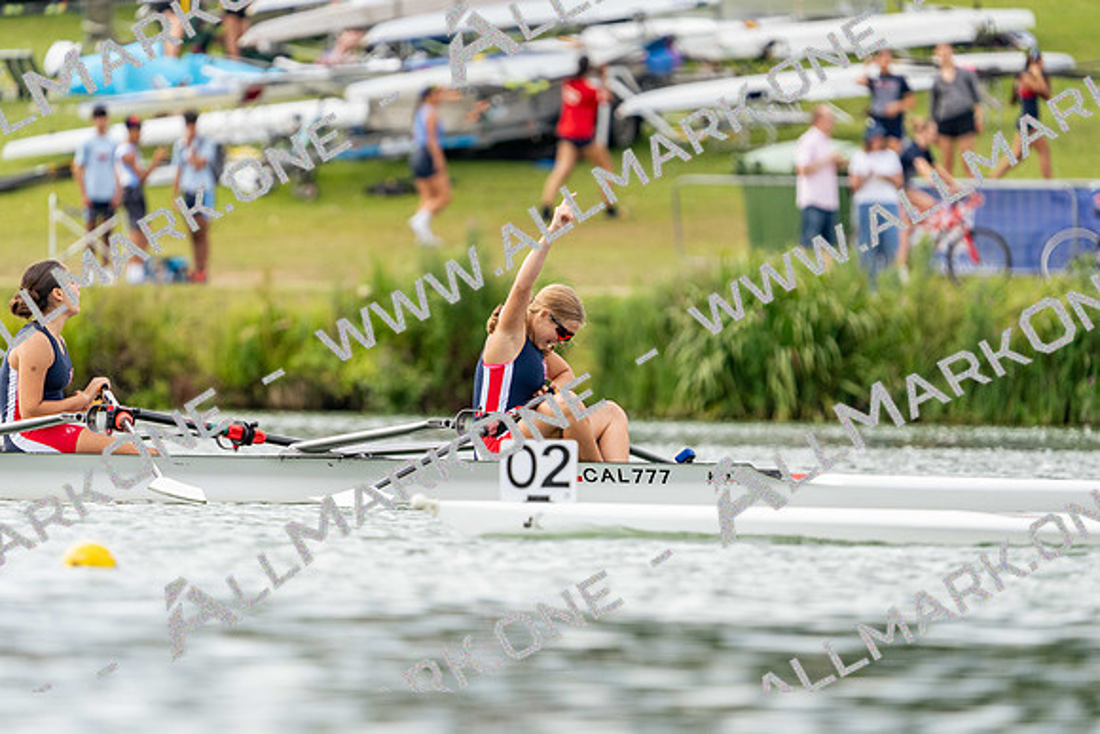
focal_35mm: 470
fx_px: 14364
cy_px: 367
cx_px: 550
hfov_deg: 4.4
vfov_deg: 2.9
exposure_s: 1/1600
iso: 800
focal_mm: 470
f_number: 6.3
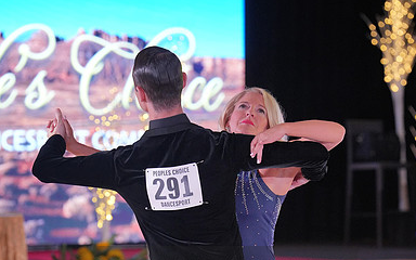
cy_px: 283
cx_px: 209
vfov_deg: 6.1
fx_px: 2426
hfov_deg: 9.8
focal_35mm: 214
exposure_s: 1/400
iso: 2000
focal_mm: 139
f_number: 4
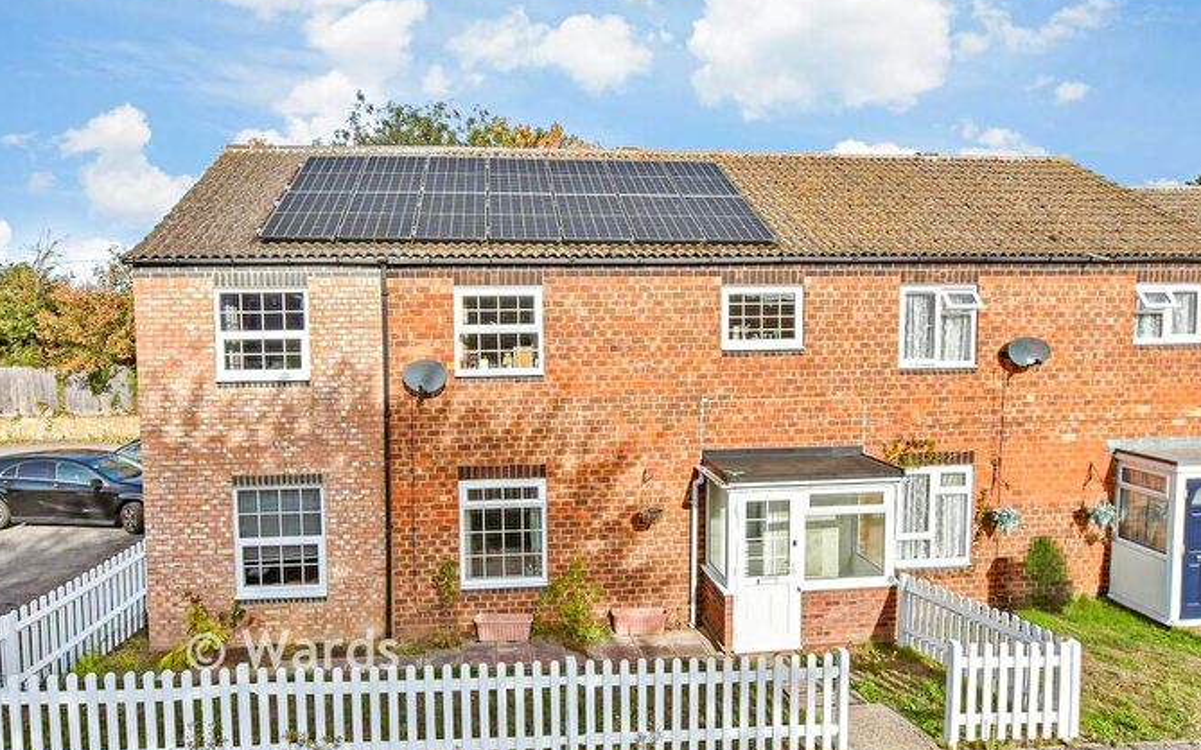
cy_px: 363
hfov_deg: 97.8
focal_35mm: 16
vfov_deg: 71.2
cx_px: 594
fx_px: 524
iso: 800
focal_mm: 10
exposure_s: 1/500
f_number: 11
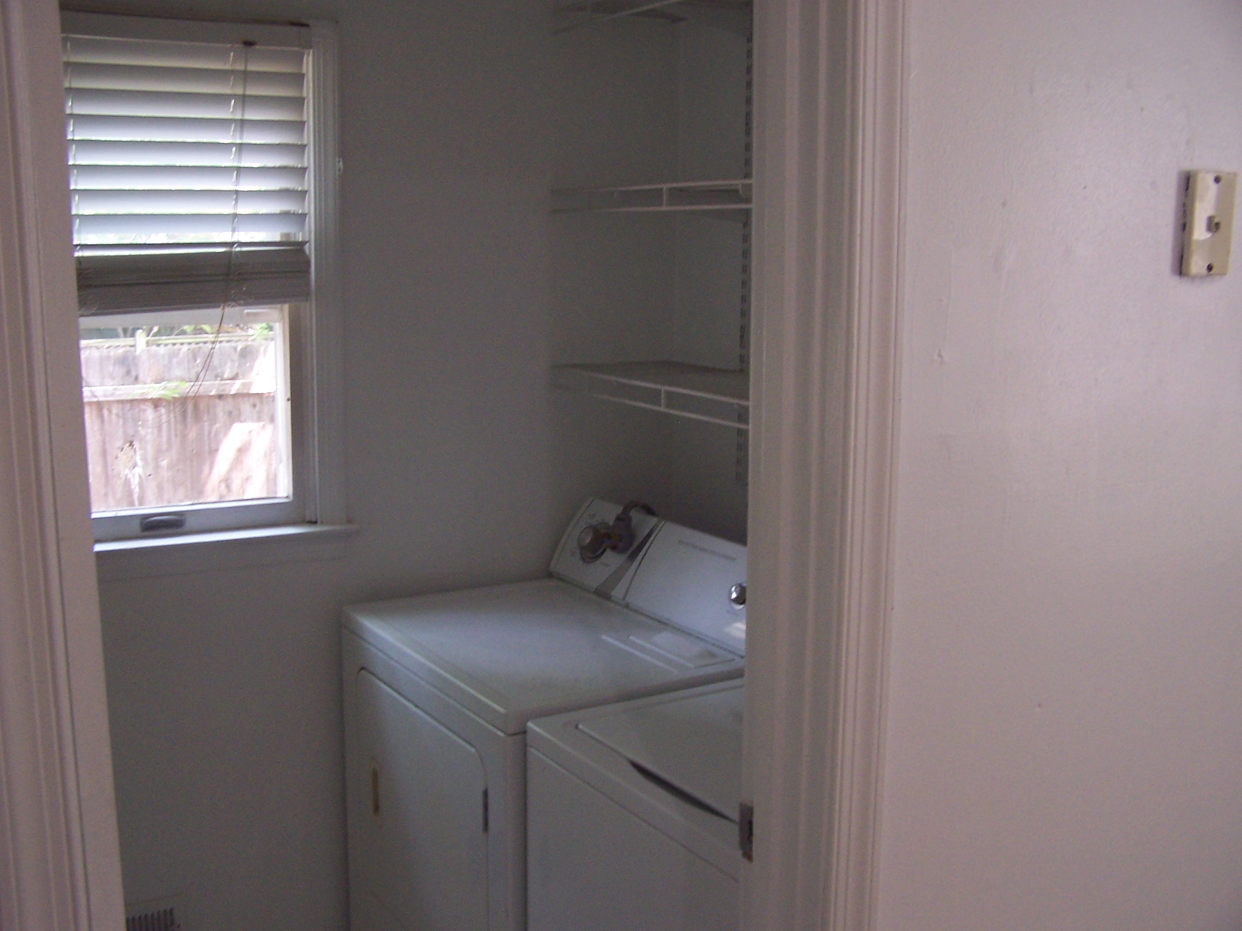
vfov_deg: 37.7
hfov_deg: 49.0
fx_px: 1363
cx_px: 621
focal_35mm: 38
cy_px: 466
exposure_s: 1/15
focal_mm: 6.3
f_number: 2.8
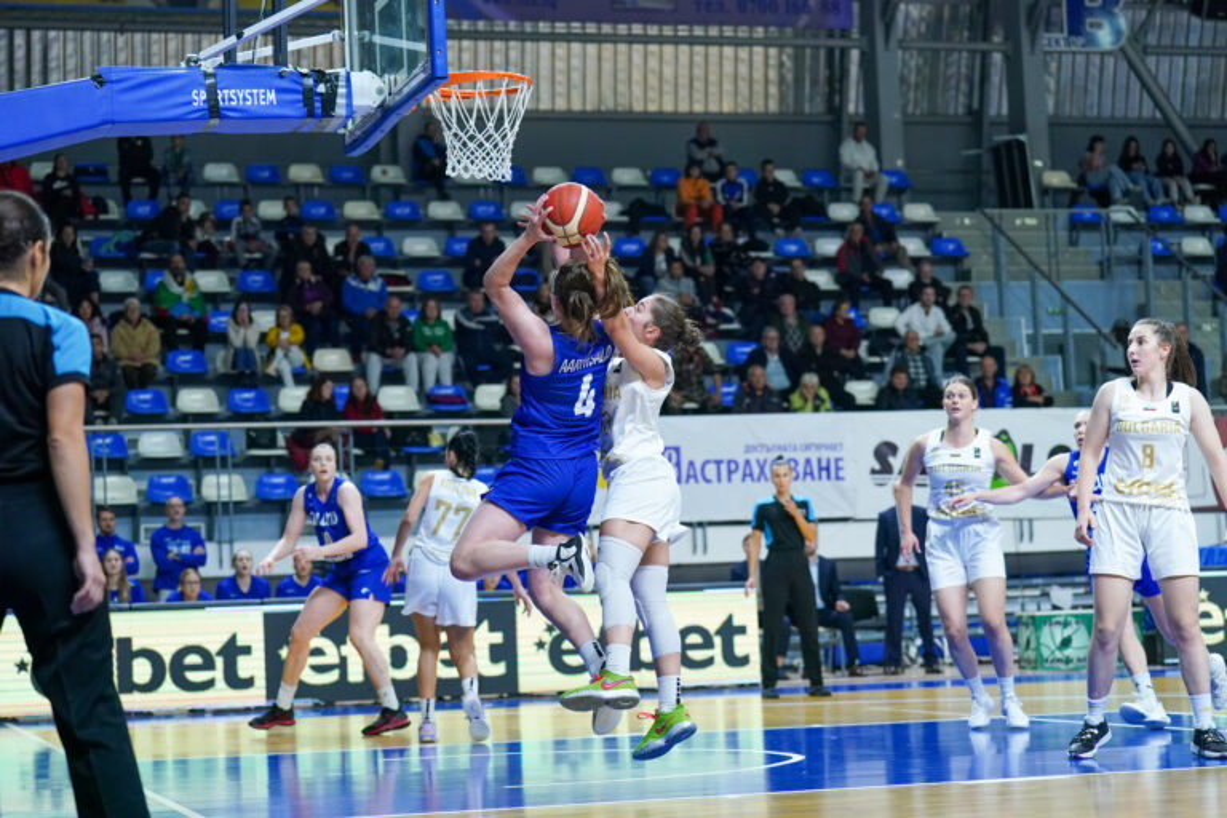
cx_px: 614
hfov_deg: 26.7
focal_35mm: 76
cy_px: 409
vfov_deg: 17.9
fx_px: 2590
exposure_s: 1/1000
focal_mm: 76
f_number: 3.2
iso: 3200
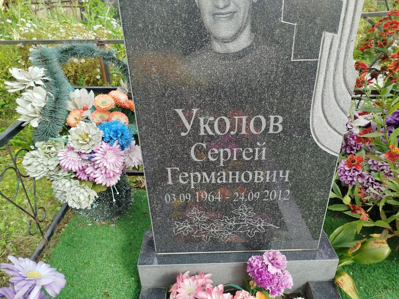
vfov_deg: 56.8
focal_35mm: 24
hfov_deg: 71.6
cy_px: 150
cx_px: 200
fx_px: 277
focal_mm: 5.31
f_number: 1.7
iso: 50
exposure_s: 1/254
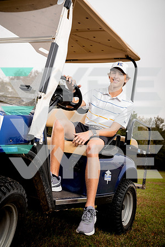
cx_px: 82
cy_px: 124
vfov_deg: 46.4
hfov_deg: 31.9
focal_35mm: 42
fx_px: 289
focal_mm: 42
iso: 200
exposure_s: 1/250
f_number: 4.5
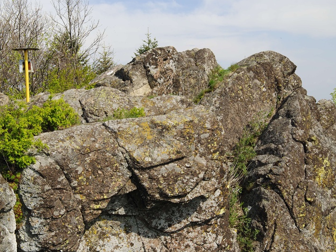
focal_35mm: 78
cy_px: 126
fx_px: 757
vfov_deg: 18.9
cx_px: 155
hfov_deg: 25.0
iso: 200
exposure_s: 1/125
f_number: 11
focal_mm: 48
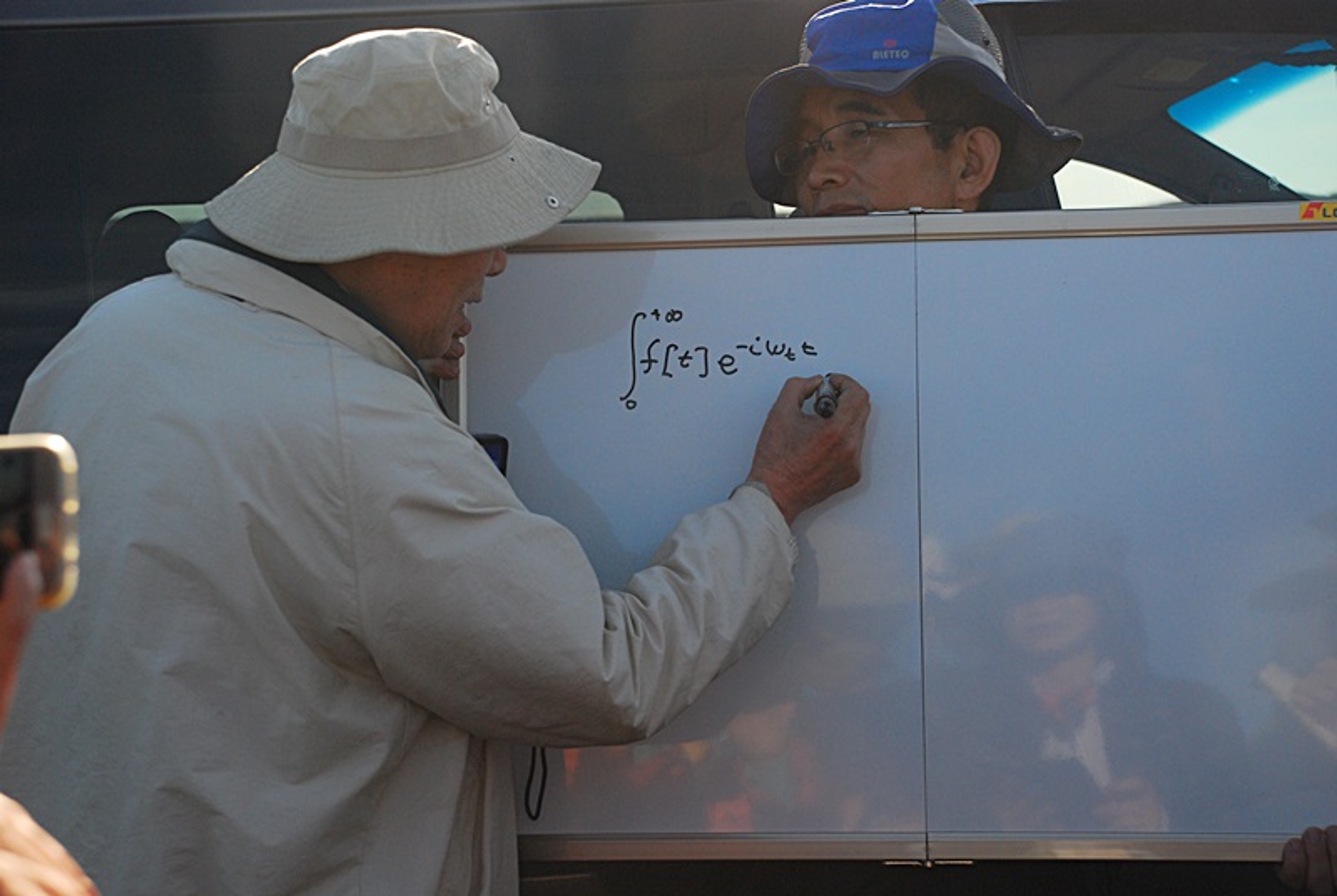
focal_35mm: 87
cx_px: 668
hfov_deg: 23.3
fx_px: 3236
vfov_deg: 15.8
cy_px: 448
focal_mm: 58
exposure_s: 1/800
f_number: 5.6
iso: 400
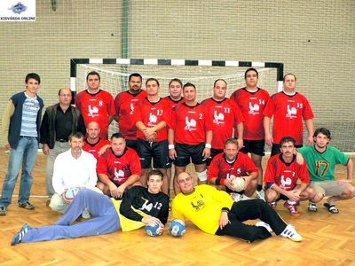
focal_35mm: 35
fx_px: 359
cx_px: 178
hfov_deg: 52.6
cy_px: 133
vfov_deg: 40.7
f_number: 2.8
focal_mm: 6
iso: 400
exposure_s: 1/60
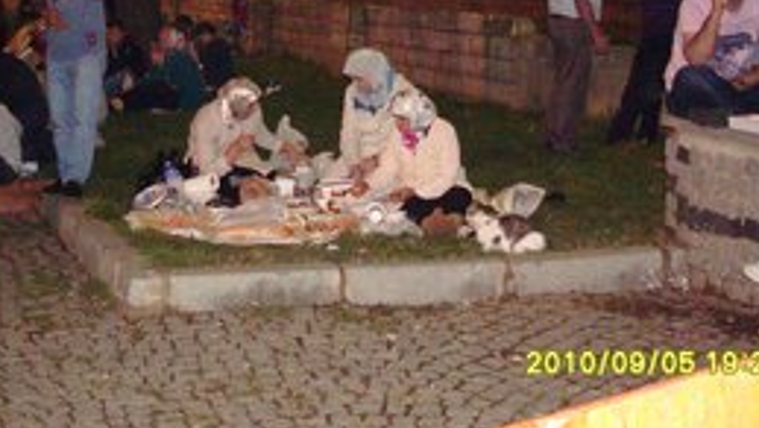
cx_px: 270
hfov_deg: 32.6
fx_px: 1289
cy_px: 9
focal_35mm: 64
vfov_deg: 18.4
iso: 240
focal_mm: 6.3
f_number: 2.8
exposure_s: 1/45
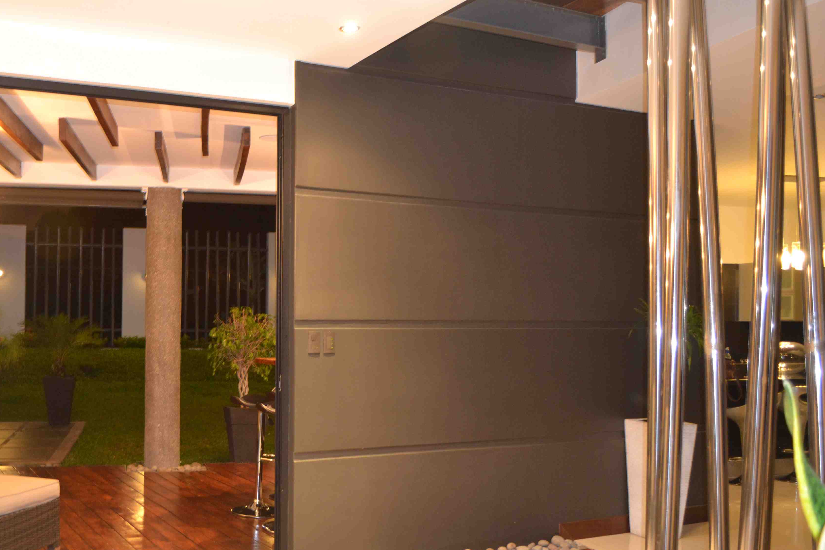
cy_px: 298
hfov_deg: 50.9
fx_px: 848
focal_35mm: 37
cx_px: 273
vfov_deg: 35.9
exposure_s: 1/5
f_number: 3.5
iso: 800
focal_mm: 18
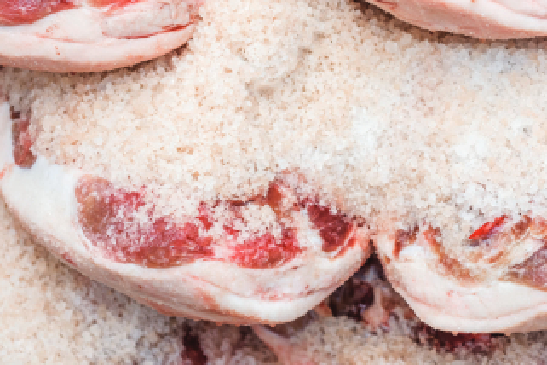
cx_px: 450
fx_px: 1656
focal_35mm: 109
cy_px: 57
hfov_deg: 18.6
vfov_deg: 12.5
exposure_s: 1/125
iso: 100
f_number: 2.8
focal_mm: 50
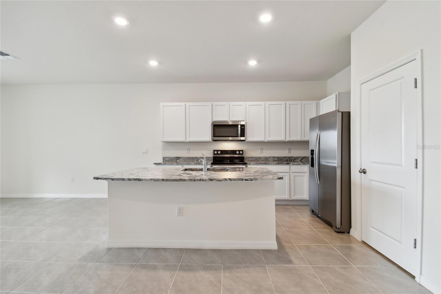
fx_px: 184
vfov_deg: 77.3
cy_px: 147
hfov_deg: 100.4
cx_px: 220
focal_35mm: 15
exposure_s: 1/4
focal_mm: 10
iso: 100
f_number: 7.1
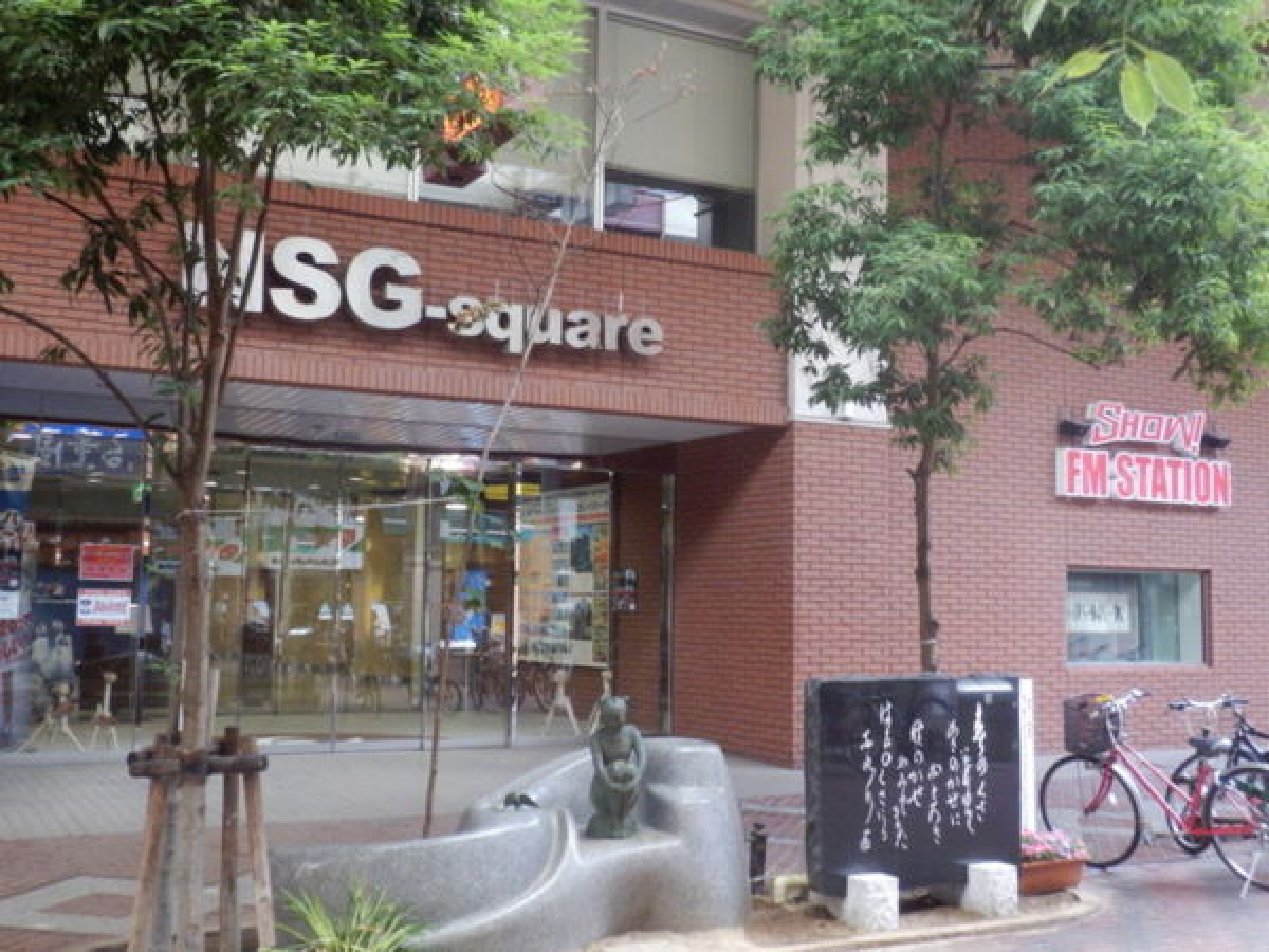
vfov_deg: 32.9
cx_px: 634
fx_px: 1613
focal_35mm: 44
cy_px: 476
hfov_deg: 42.9
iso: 500
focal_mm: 7.9
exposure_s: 1/40
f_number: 4.2
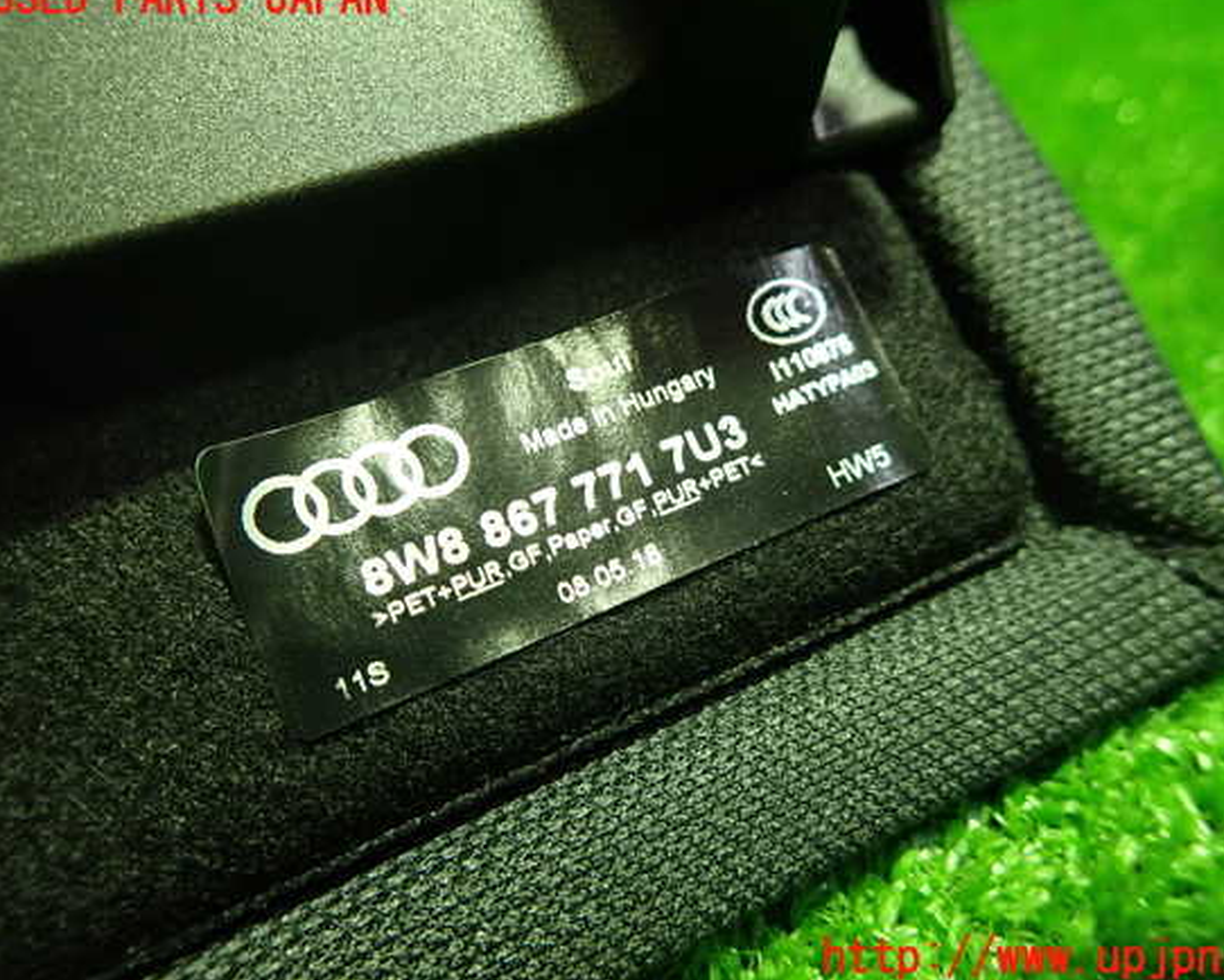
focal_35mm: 27
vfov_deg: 53.2
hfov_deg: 64.0
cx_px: 655
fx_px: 978
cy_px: 479
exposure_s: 1/30
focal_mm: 4.5
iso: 320
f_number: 2
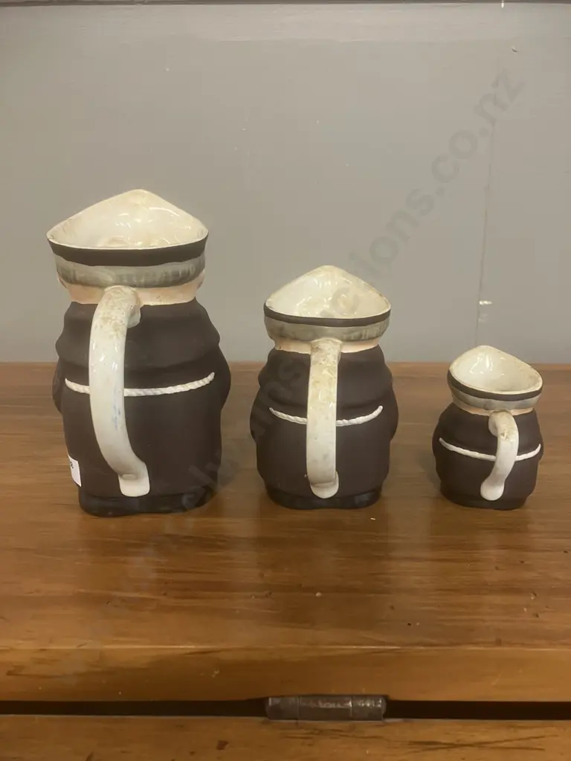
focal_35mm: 28
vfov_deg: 63.4
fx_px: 616
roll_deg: +0.3
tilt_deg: -14.6
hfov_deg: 49.7
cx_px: 286
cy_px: 380
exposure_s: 1/33
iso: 250
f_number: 1.8
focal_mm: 3.99
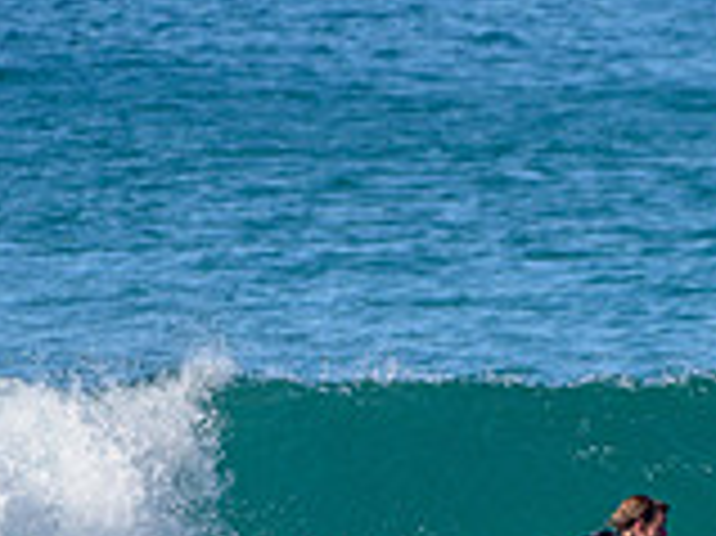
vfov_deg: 0.8
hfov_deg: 1.1
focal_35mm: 1752
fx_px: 36211
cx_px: 612
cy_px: 682
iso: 180
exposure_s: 1/2000
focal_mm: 500
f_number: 5.6
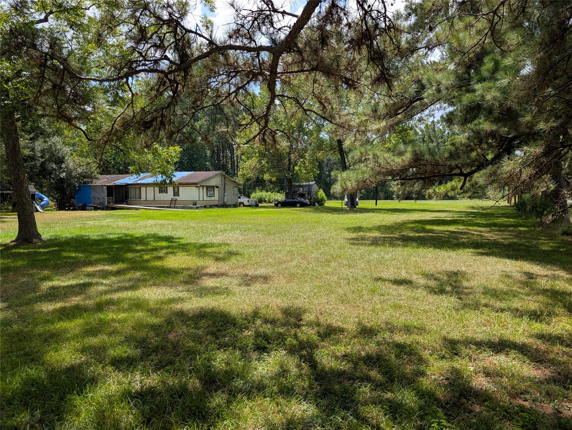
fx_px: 397
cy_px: 215
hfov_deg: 71.5
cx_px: 286
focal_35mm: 24
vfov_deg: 56.9
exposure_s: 1/771
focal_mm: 6.9
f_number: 1.68
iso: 24
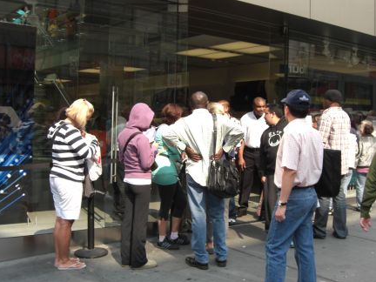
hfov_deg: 42.8
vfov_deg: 32.9
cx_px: 214
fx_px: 478
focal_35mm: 44
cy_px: 135
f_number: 4
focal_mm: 7.9
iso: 80
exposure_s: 1/250
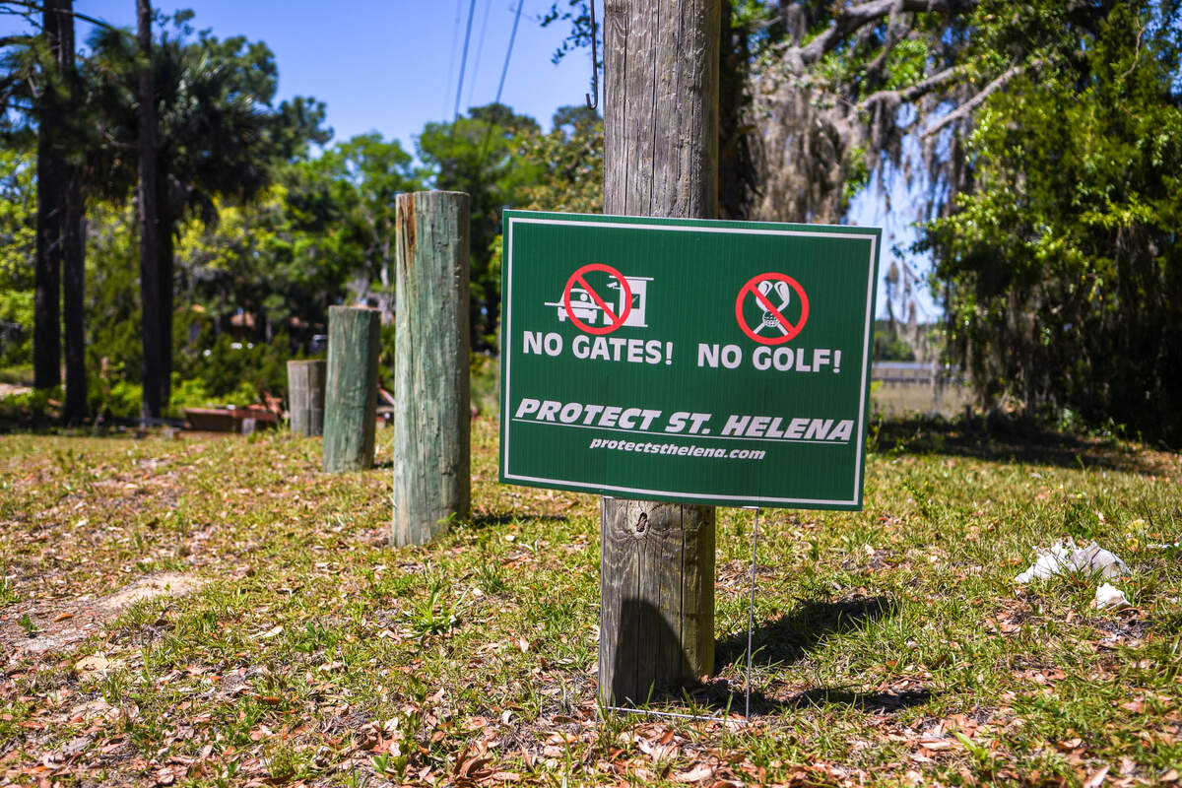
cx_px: 591
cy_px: 394
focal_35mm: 46
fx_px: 1510
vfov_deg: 29.2
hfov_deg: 42.7
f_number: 2.8
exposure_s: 1/4000
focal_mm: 31
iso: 100
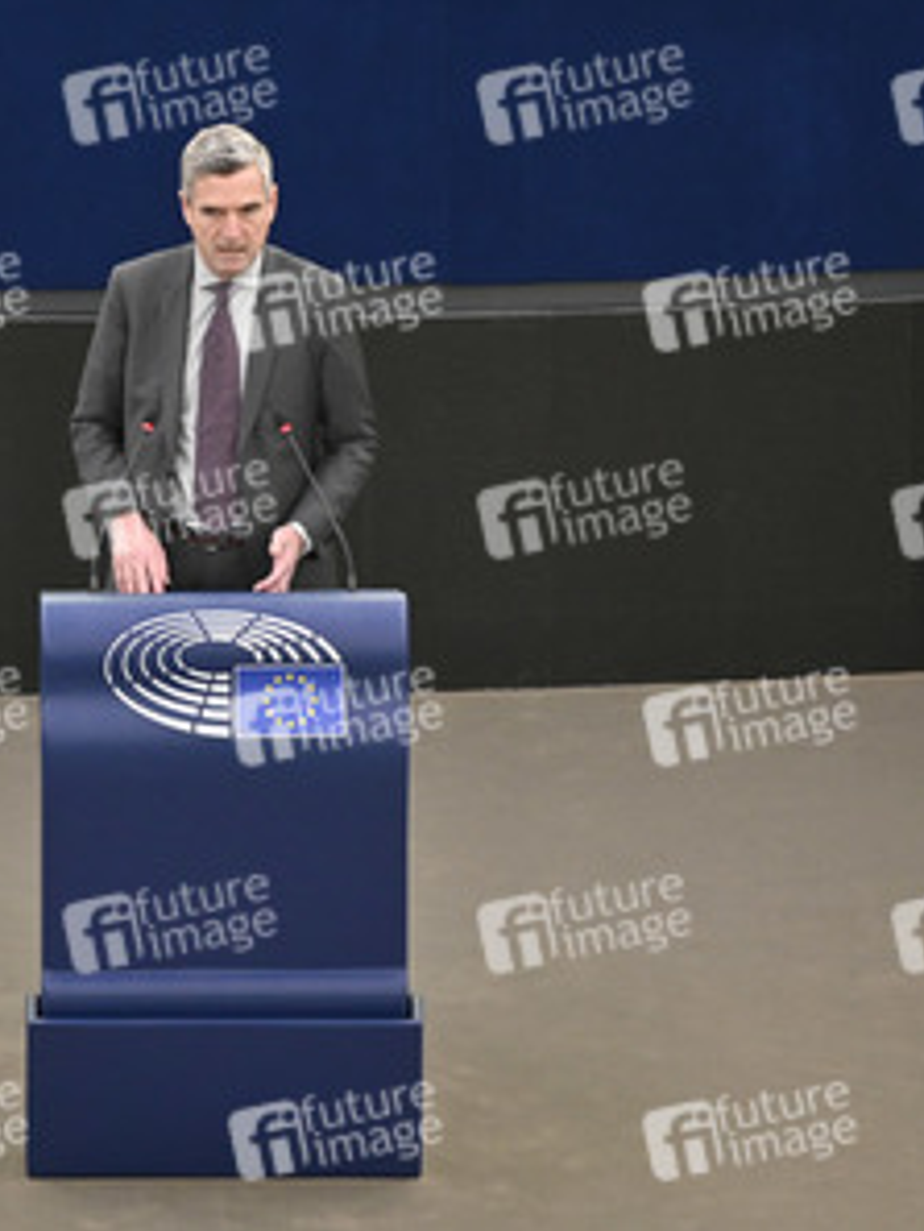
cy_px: 613
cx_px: 224
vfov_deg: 6.8
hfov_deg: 5.1
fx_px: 10349
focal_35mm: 291
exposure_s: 1/320
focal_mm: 200
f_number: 2.8
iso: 1000
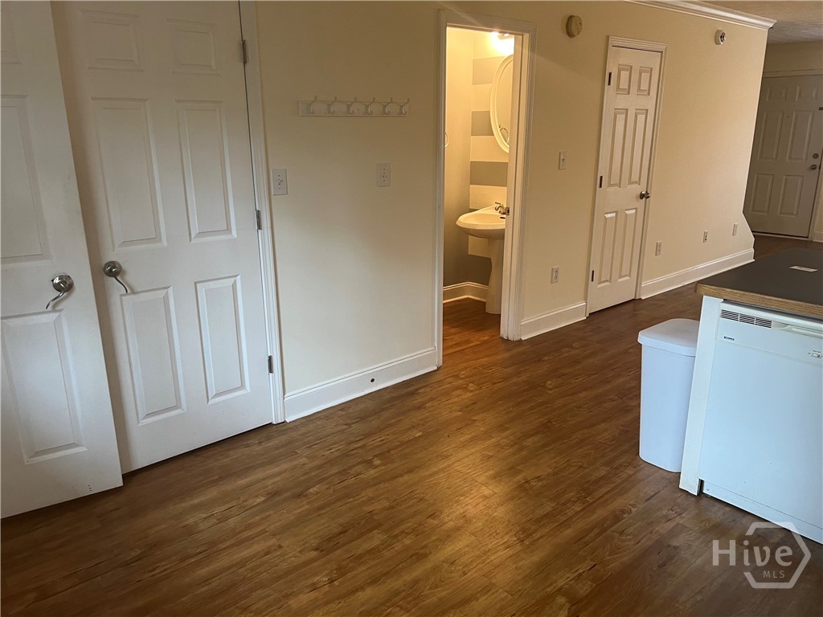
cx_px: 412
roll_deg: +0.3
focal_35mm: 26
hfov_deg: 67.3
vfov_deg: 53.1
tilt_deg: -16.3
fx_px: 618
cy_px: 308
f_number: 1.5
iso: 100
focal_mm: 5.7
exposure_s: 1/60
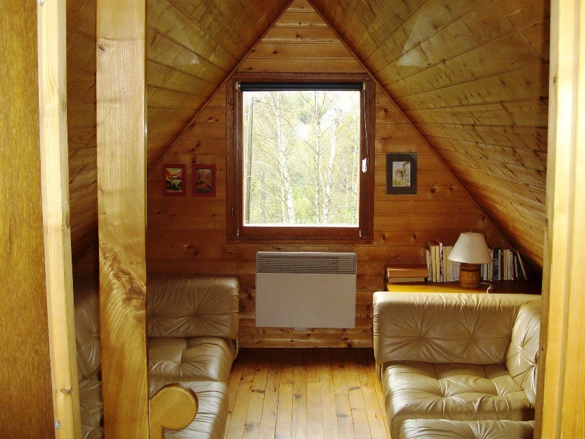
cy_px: 190
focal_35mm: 43
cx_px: 339
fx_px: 727
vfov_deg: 33.6
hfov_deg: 43.7
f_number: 2.7
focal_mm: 6
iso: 160
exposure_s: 1/160
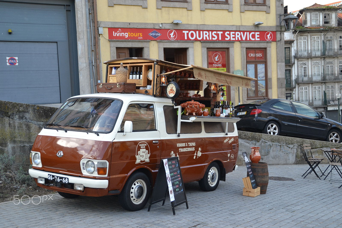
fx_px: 456
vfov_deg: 28.1
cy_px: 114
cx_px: 171
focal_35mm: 48
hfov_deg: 41.1
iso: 200
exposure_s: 1/125
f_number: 5.6
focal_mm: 32
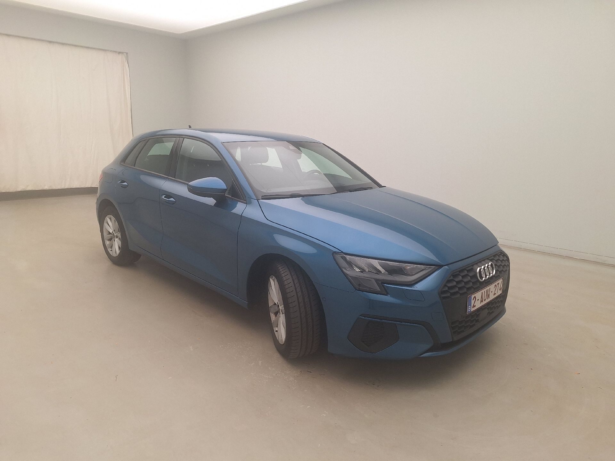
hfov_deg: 73.9
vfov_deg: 58.9
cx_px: 308
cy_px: 230
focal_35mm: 23
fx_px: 409
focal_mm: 5.54
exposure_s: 1/100
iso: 40
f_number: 1.8
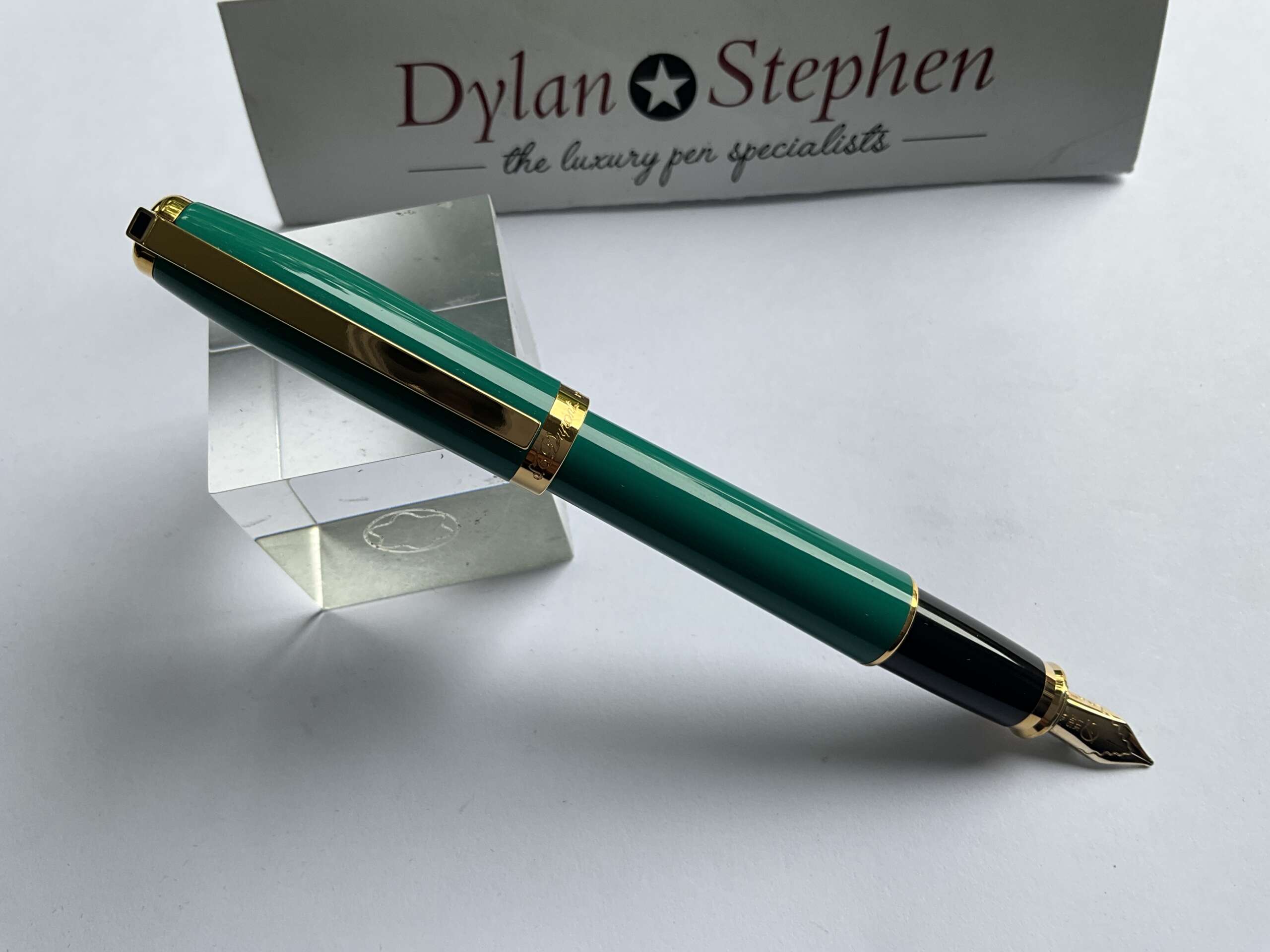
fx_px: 1064
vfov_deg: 48.2
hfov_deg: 61.7
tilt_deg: -62.6
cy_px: 476
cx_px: 635
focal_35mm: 29
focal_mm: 3
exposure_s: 1/122
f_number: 1.8
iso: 20
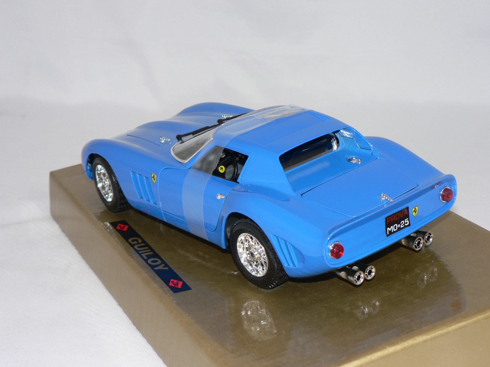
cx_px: 245
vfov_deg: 21.0
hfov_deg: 27.8
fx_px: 991
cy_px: 184
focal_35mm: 70
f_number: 3.2
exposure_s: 1/60
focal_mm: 11.6
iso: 80
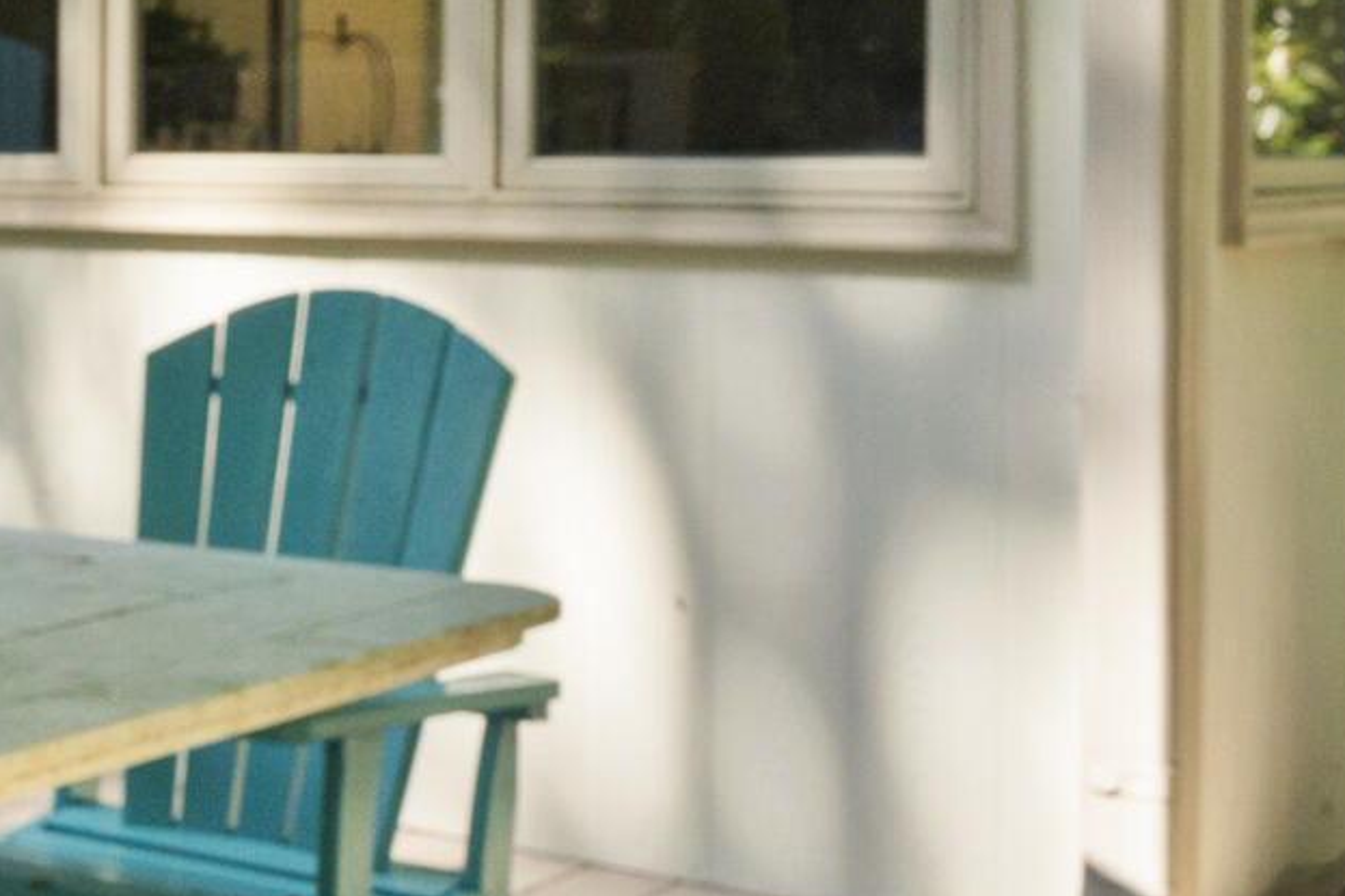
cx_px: -592
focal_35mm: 74
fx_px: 2764
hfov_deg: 22.9
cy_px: 259
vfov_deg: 18.3
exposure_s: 1/500
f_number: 8
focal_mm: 16
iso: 500
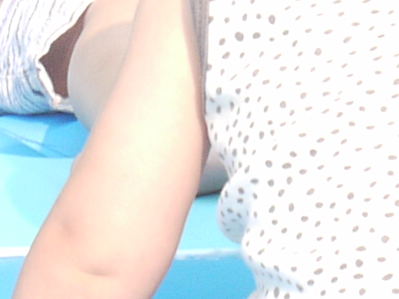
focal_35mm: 747
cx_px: 515
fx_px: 8612
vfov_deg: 2.0
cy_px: -488
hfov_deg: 2.7
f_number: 14
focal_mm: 49
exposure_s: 1/60
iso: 400
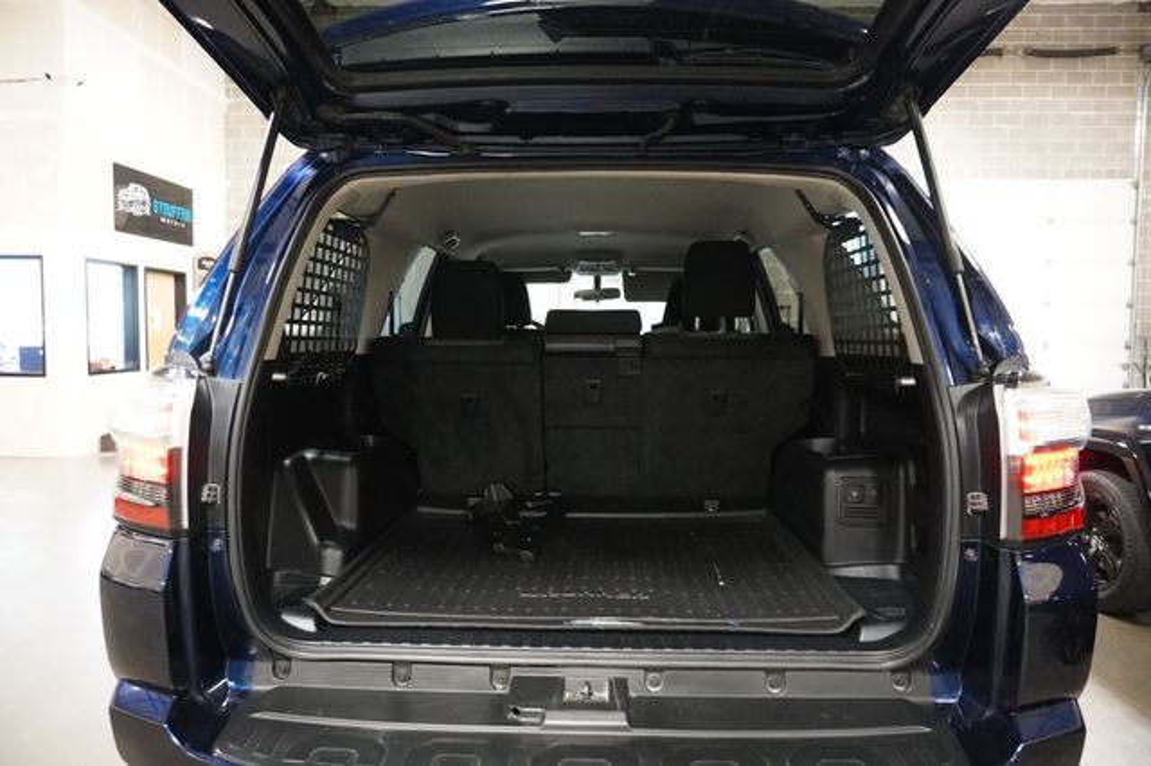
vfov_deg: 53.1
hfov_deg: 73.8
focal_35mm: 24
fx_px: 767
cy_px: 383
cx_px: 576
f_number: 3.5
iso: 6400
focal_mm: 16
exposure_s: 1/50
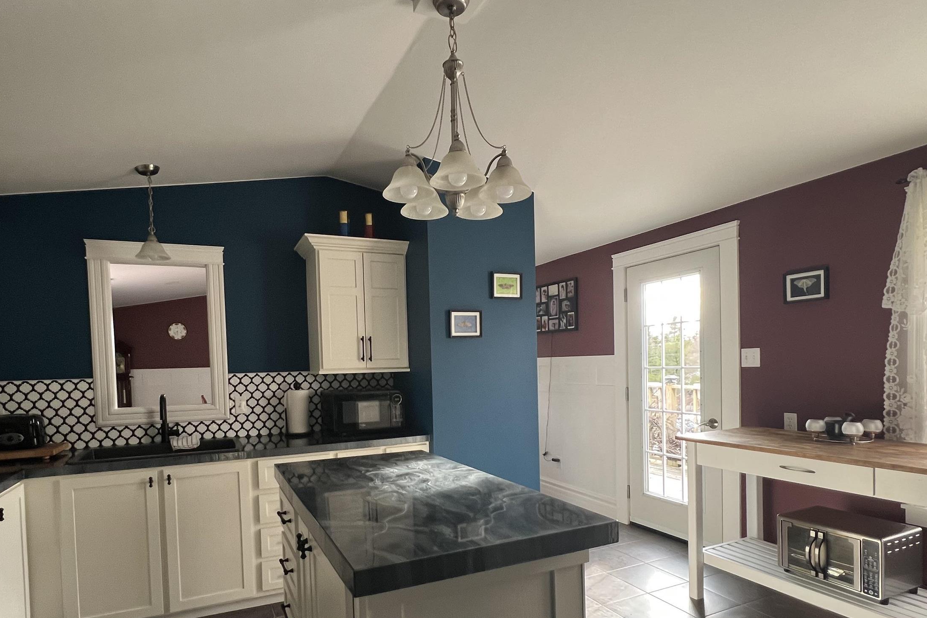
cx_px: 423
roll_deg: +2.4
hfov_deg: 86.7
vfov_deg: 63.6
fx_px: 489
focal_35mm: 19
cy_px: 386
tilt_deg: -2.0
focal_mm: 1.57
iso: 200
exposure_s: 1/99
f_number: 1.8
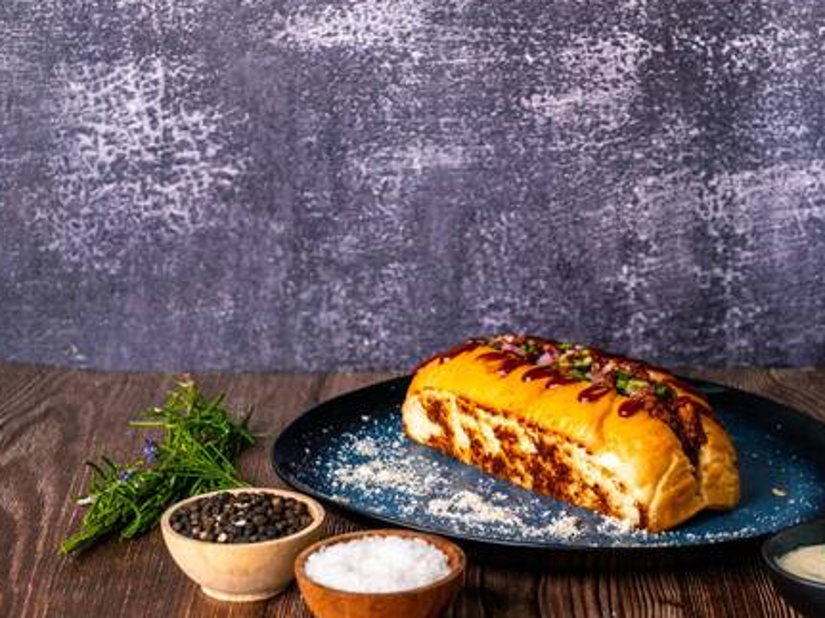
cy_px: 365
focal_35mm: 78
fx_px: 1858
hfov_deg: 24.9
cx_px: 558
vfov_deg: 18.9
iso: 1000
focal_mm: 35
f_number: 4
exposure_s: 1/250
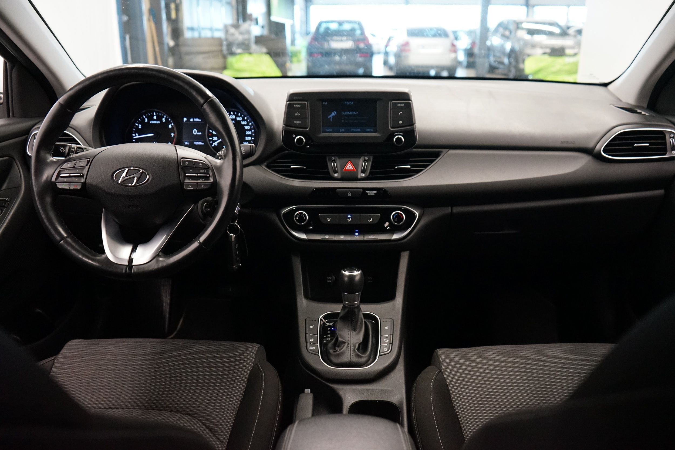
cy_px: 225
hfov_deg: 55.8
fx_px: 637
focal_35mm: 34
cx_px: 338
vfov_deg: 38.9
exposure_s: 1/160
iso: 5000
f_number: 4
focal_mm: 34
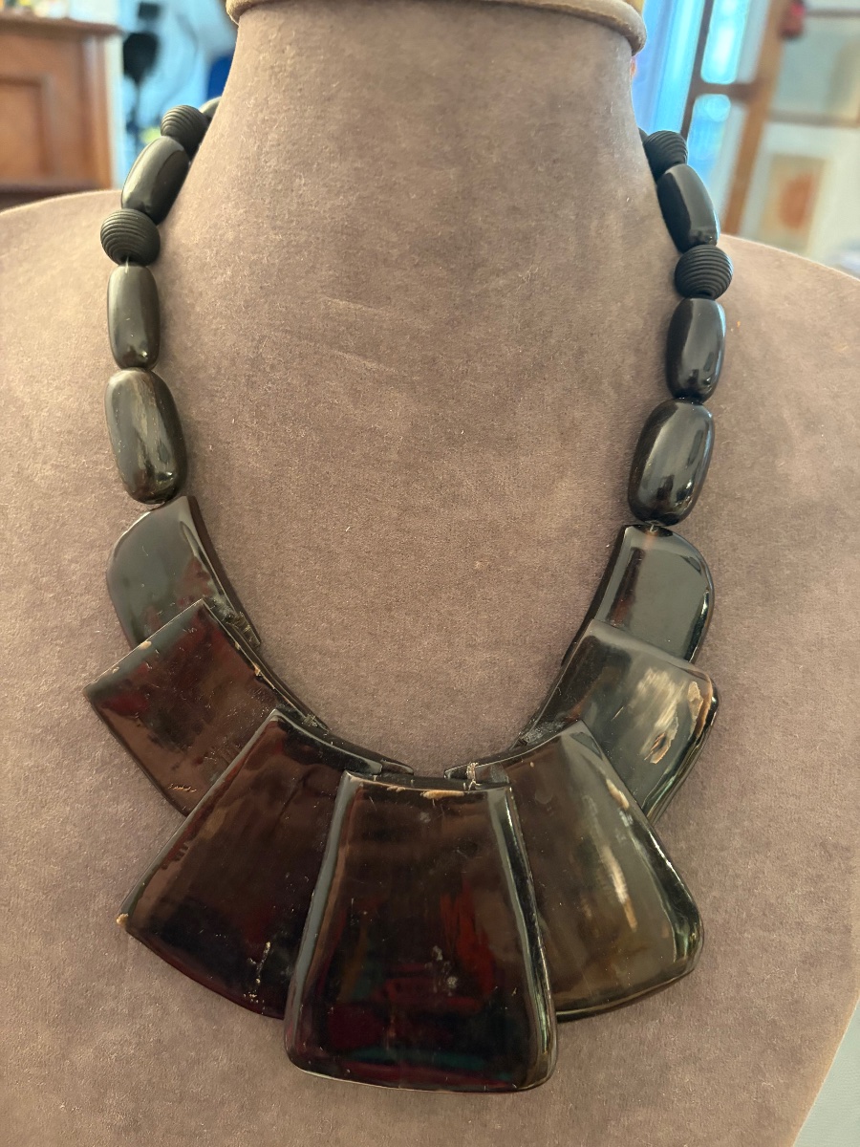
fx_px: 861
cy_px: 574
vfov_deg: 67.3
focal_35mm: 26
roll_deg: -6.5
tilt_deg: -26.6
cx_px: 430
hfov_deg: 53.1
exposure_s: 1/25
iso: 500
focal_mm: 5.96
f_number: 1.6
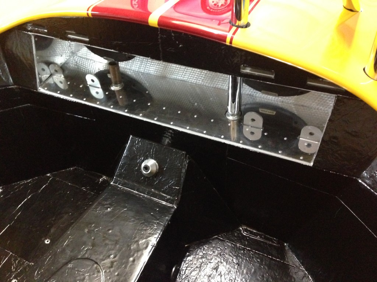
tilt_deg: -46.0
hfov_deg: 55.4
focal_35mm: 33
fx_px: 359
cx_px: 188
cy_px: 141
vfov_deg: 42.9
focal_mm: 4.12
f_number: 2.4
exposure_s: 1/15
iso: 640
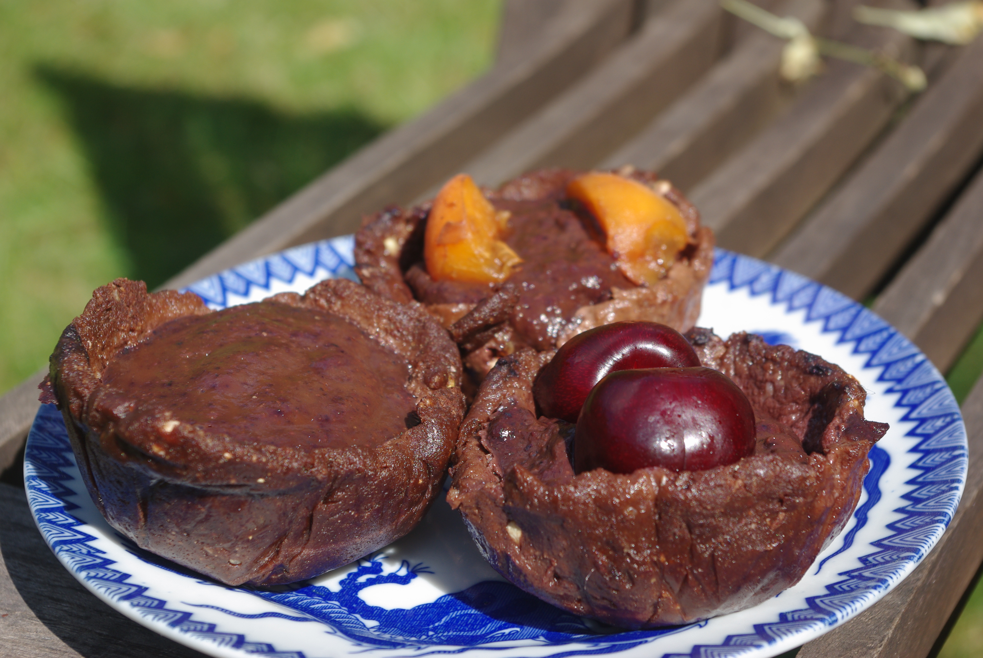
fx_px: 2242
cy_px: 329
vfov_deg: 16.7
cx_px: 492
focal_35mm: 82
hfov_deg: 24.7
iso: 100
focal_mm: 55
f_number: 8
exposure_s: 1/180
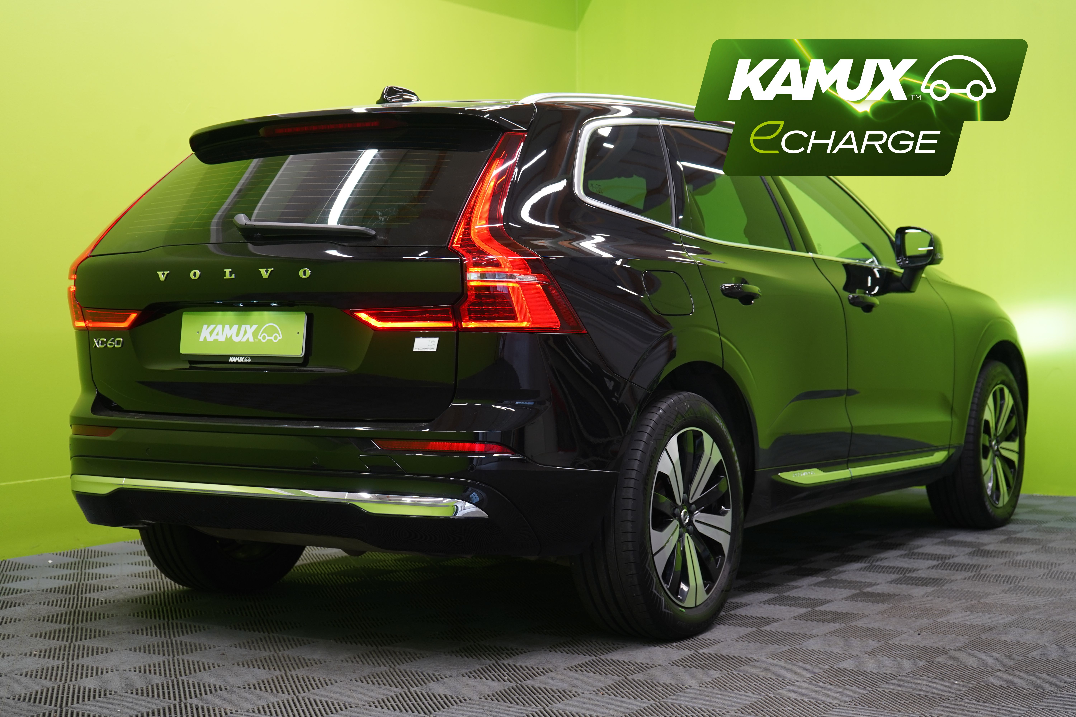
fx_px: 1733
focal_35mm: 58
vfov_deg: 23.4
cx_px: 538
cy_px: 358
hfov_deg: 34.5
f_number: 5
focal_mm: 58
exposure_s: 1/25
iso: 400
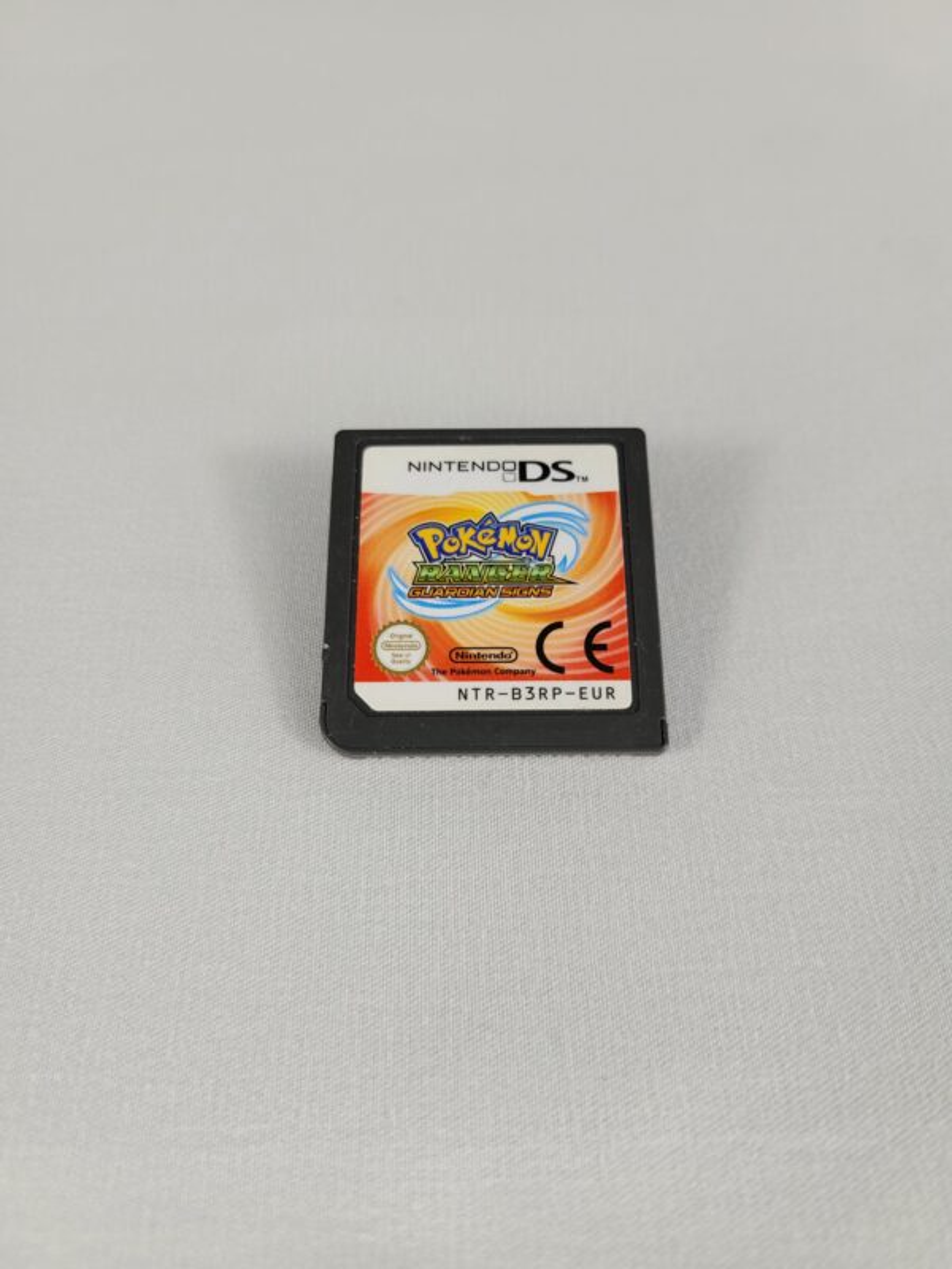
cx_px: 476
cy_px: 634
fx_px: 953
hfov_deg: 53.1
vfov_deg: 67.3
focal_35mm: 26
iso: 40
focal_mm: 5.4
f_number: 1.8
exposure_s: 1/275
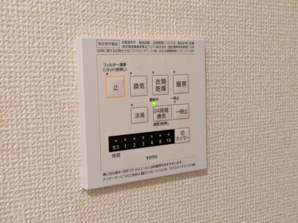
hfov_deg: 37.5
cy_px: 112
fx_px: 439
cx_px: 149
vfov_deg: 28.6
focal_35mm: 51
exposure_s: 1/40
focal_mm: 5.43
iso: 478
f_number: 1.89
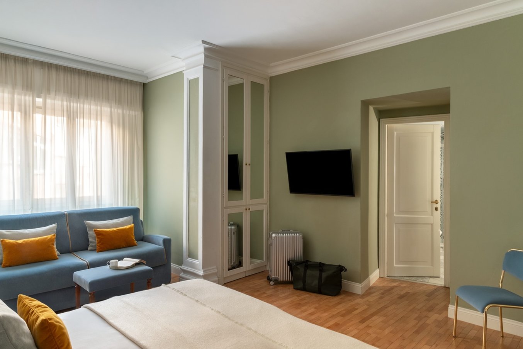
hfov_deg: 73.7
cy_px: 174
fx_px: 349
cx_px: 262
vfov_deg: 53.2
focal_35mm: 24
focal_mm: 24
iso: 400
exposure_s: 1/5
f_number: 16
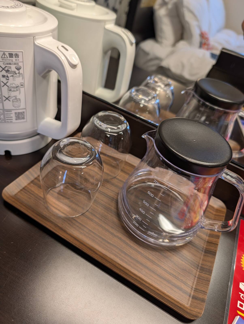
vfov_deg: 71.5
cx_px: 122
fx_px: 225
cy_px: 162
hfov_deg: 56.9
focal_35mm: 24
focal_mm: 6.9
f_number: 1.68
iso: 28
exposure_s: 1/50
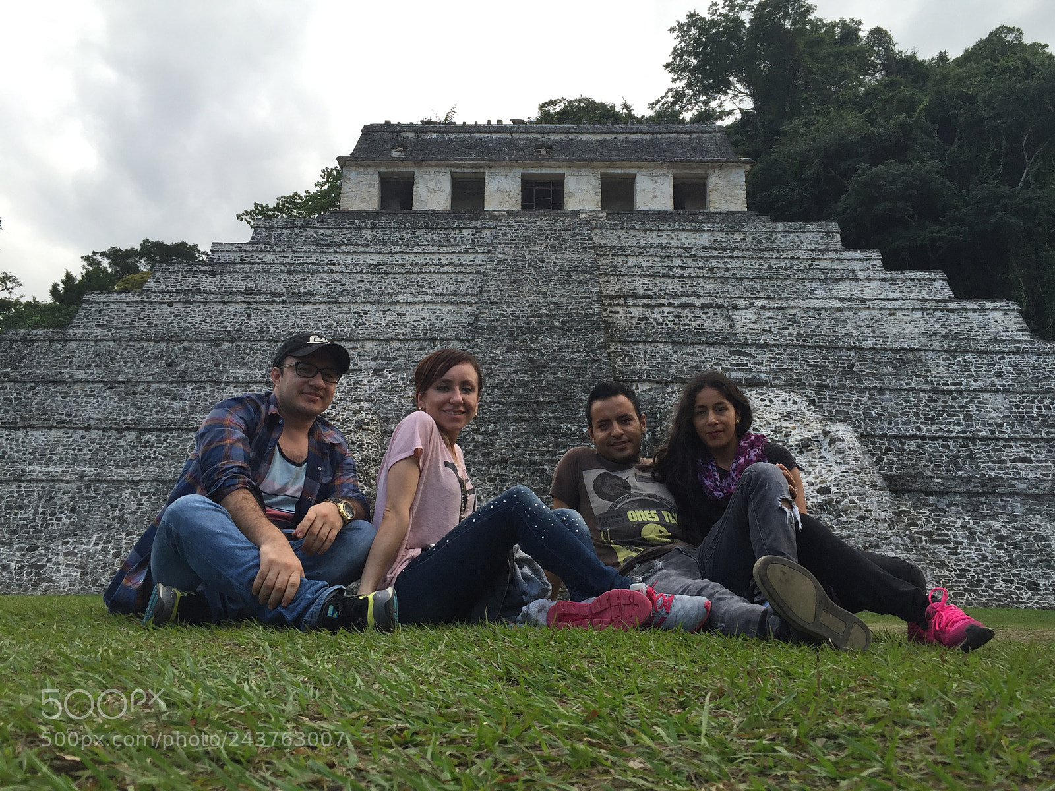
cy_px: 396
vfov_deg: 48.2
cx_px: 528
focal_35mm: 29
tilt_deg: +17.7
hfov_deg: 61.7
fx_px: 884
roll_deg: -1.8
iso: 32
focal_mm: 4.15
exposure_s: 1/527
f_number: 2.2
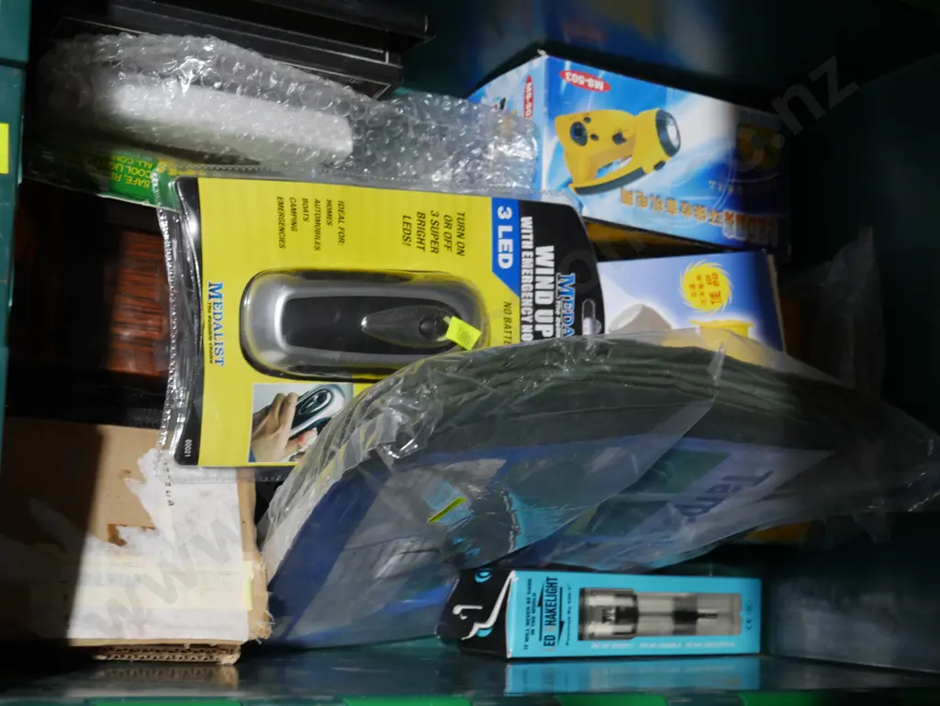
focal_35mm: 56
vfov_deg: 26.1
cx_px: 470
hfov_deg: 34.3
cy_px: 353
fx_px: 1521
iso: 800
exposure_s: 1/60
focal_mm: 28
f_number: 5.3
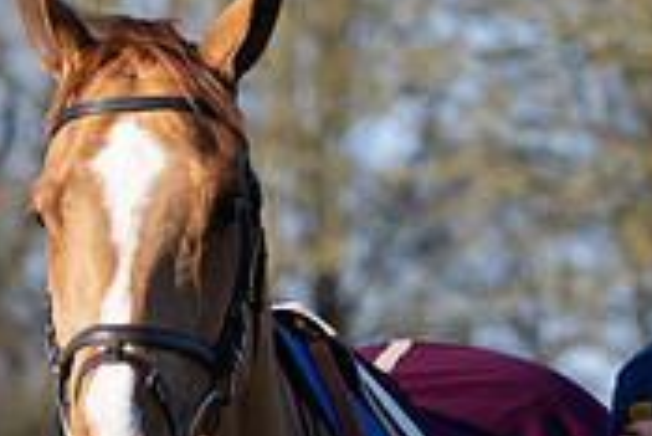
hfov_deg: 4.2
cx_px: 406
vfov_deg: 2.8
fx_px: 8990
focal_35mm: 496
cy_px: 531
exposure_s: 1/1250
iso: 400
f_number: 5
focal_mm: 150
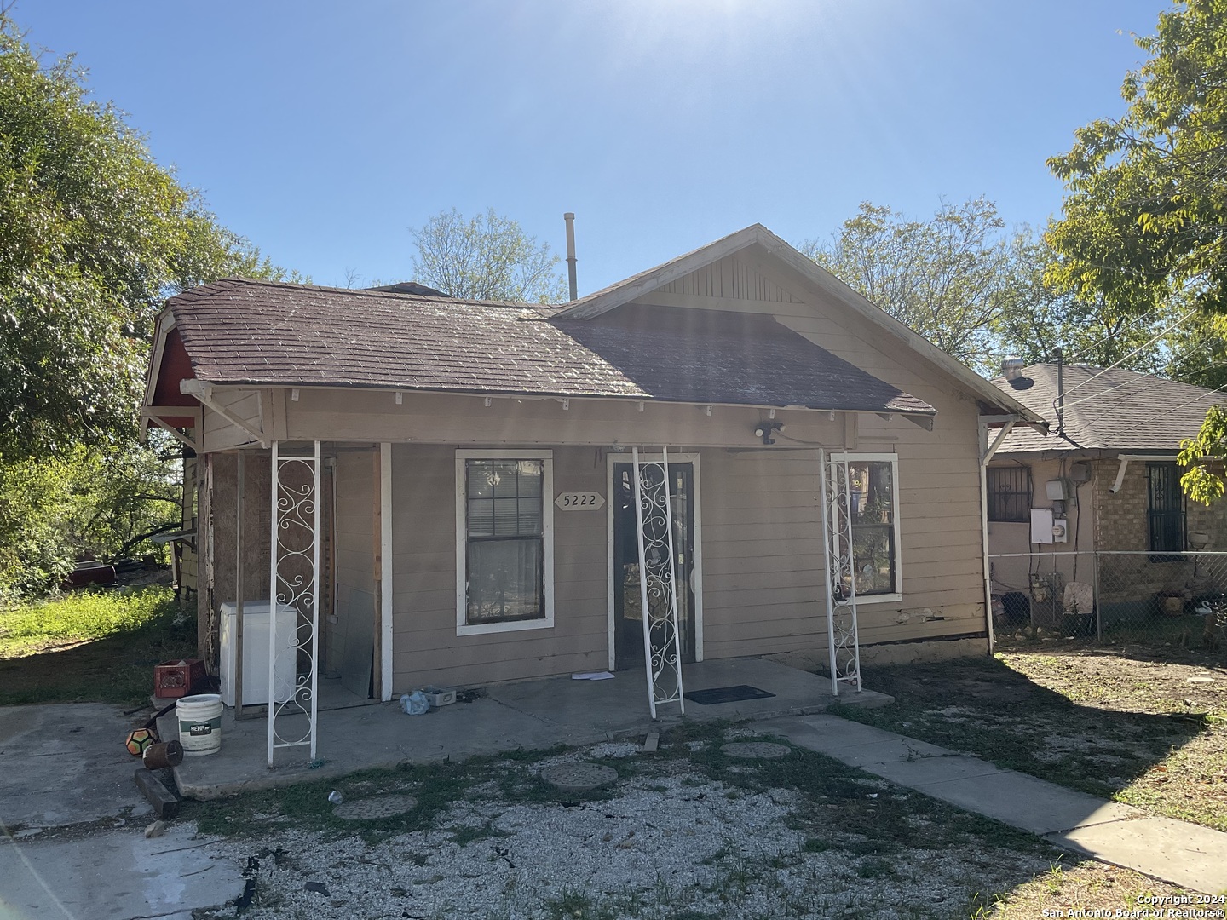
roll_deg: +0.2
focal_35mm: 29
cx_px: 614
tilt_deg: -0.1
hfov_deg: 61.7
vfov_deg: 48.2
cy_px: 460
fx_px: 1028
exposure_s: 1/1626
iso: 16
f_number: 1.8
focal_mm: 3
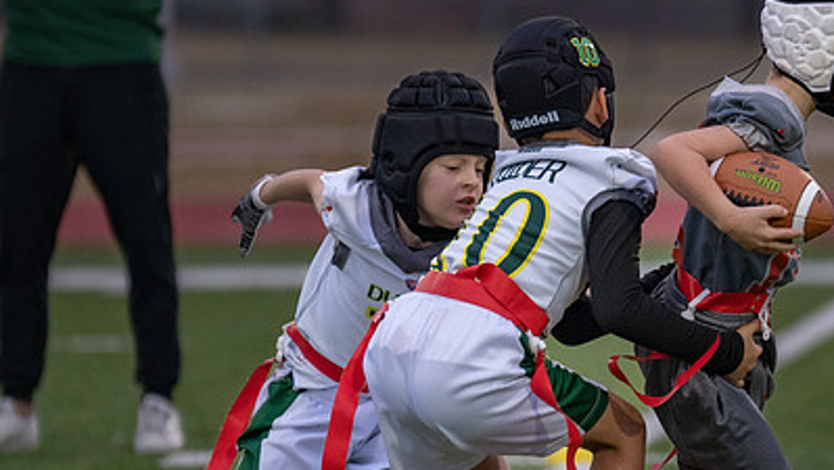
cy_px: 327
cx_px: 805
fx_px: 13586
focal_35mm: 614
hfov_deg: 3.5
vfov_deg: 2.0
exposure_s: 1/1000
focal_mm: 200
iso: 800
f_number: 2.8
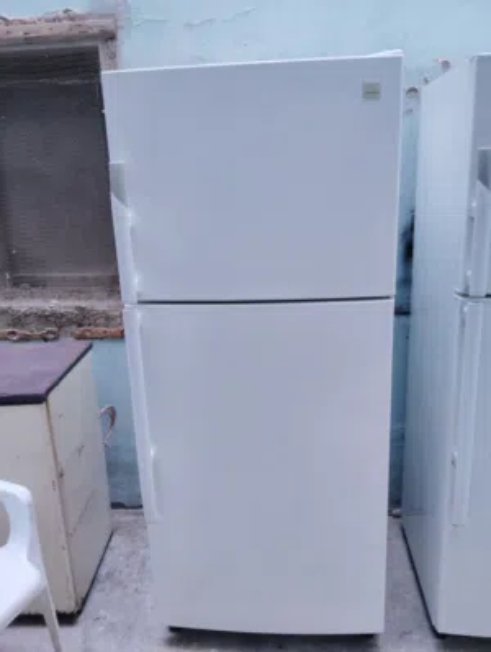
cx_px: 246
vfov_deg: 61.6
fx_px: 547
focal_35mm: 29
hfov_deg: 48.4
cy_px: 326
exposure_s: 1/60
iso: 126
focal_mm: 4.25
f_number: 1.8
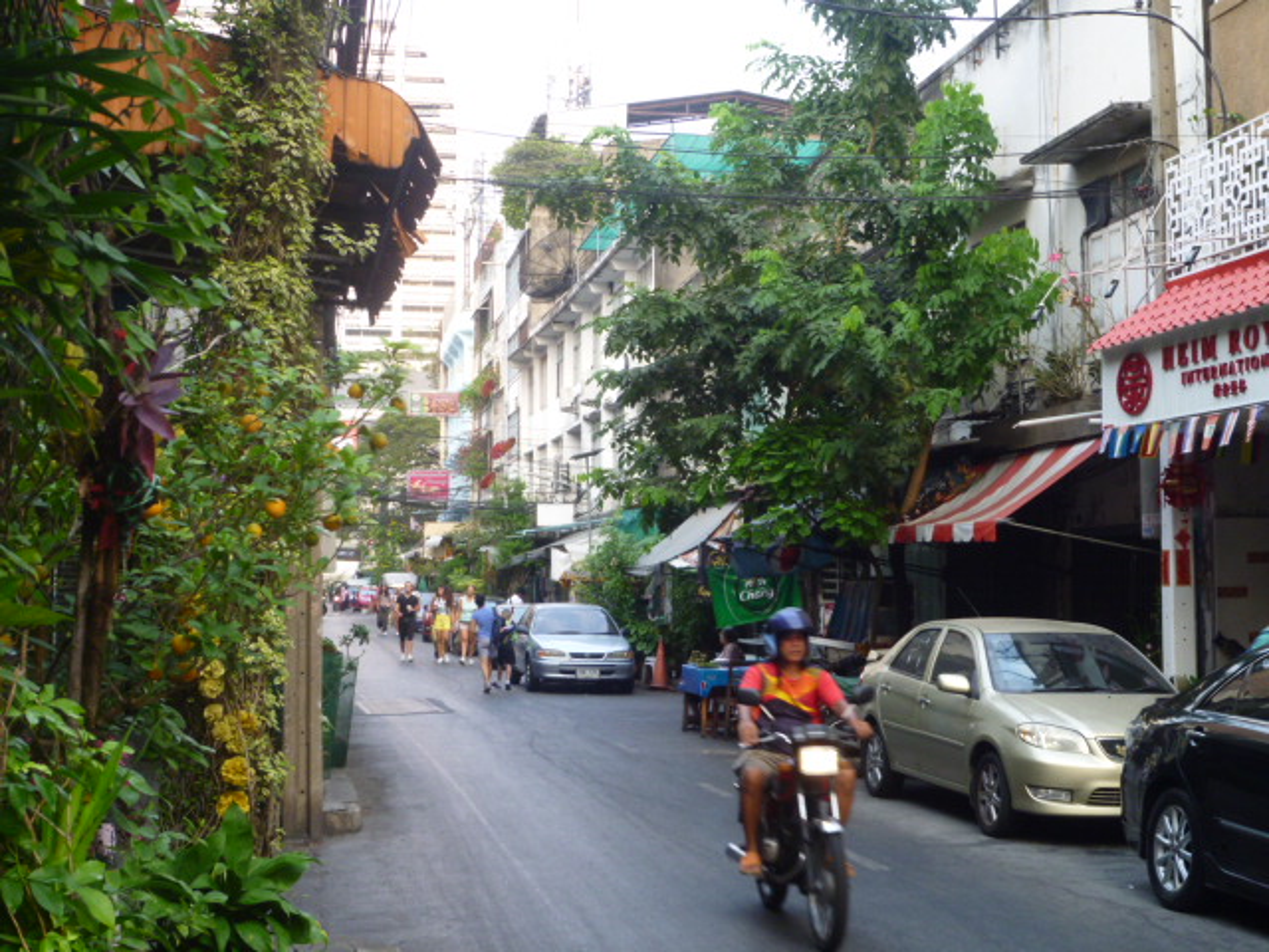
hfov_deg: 36.2
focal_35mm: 53
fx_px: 1943
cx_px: 634
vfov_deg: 27.5
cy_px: 476
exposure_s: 1/50
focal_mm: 9.5
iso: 200
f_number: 4.2
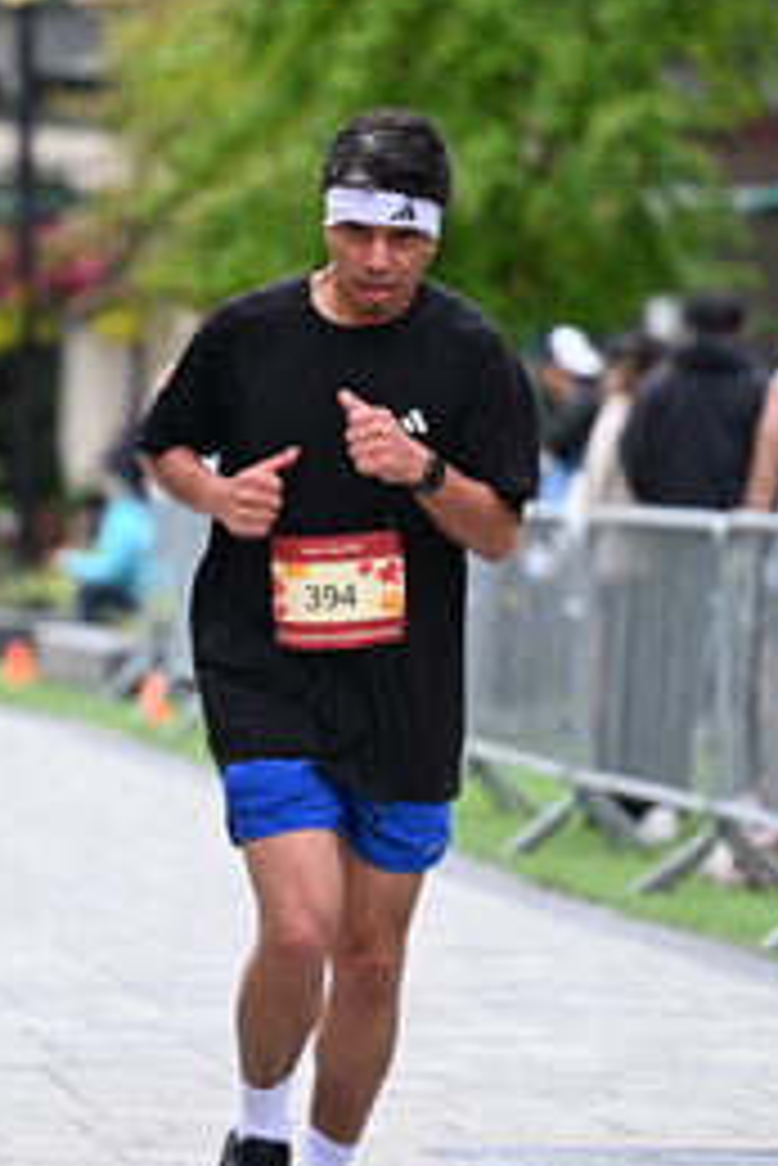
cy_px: 383
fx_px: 8255
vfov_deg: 8.1
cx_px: 299
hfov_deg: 5.4
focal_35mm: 255
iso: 640
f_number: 2.8
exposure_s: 1/2500
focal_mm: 120
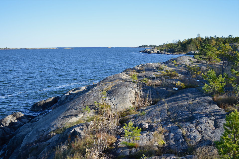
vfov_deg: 31.8
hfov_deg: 46.4
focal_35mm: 42
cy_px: 80
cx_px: 120
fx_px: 279
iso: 100
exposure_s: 1/400
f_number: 4.2
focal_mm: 28
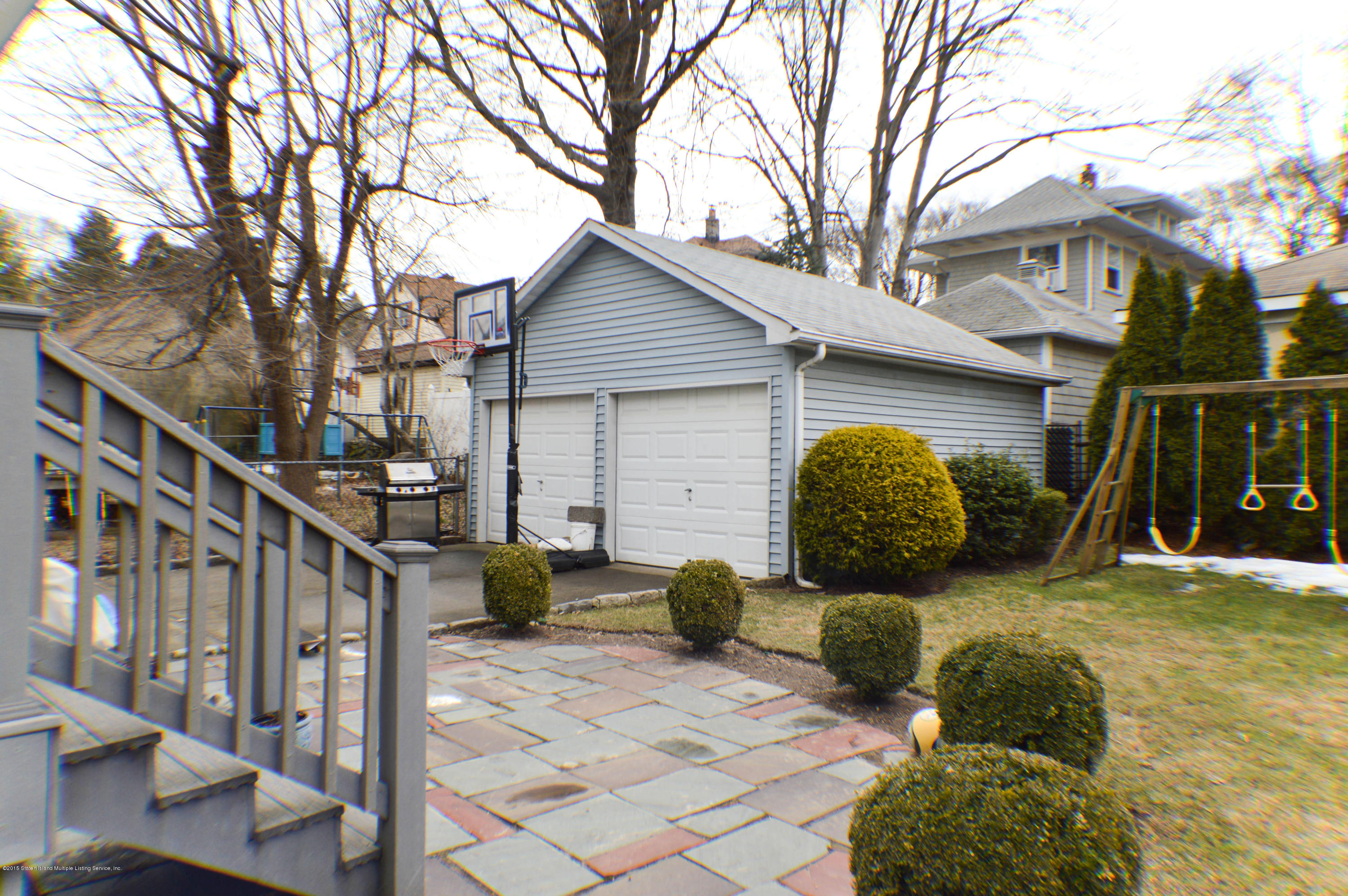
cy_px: 448
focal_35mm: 30
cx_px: 674
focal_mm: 20
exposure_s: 1/200
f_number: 7.1
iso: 100
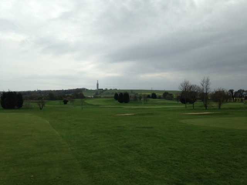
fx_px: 235
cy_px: 92
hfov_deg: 55.4
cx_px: 124
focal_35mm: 33
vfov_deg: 42.9
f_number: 2.4
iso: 50
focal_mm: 4.12
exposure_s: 1/1695
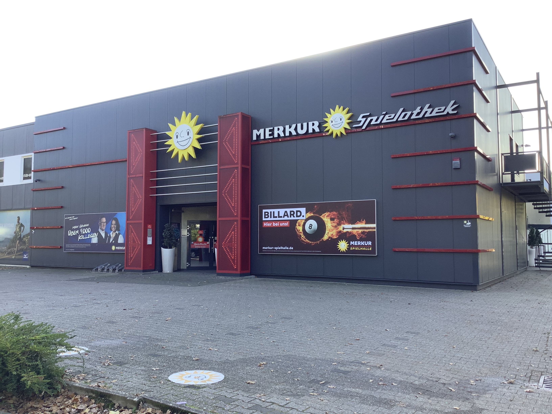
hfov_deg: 58.4
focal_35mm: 31
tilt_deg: +2.9
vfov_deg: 45.4
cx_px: 276
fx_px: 494
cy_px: 207
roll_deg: +0.1
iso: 25
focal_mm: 3.3
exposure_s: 1/134
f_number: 2.4
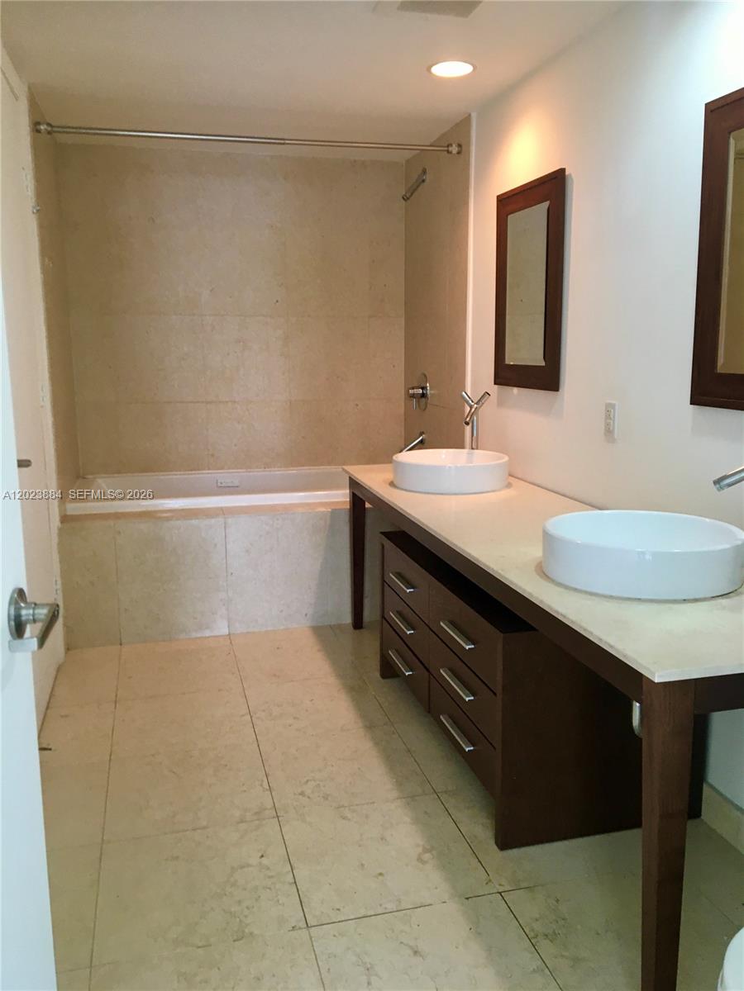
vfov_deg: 61.7
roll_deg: +0.5
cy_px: 496
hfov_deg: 48.2
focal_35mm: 29
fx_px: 831
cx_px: 372
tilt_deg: -12.7
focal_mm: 4.15
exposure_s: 1/30
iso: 80
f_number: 2.2
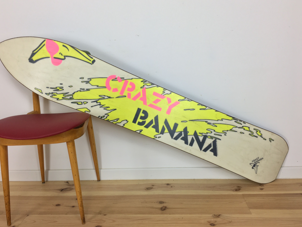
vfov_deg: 45.4
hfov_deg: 58.4
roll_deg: +3.5
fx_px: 270
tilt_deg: -12.1
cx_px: 150
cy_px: 107
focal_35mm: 31
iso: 25
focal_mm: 4.15
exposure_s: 1/33
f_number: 2.2
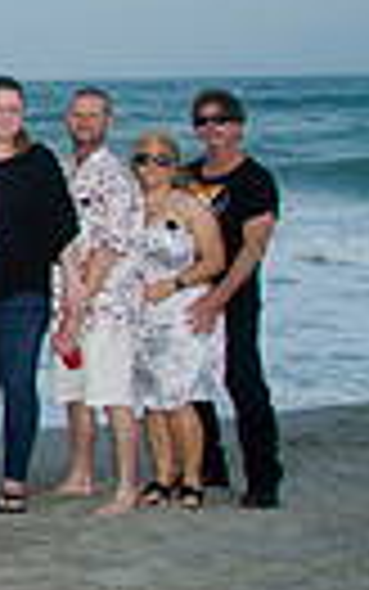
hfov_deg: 8.2
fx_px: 1961
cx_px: -914
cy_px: 189
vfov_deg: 17.0
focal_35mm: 122
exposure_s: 1/125
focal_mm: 18
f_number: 5.6
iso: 100
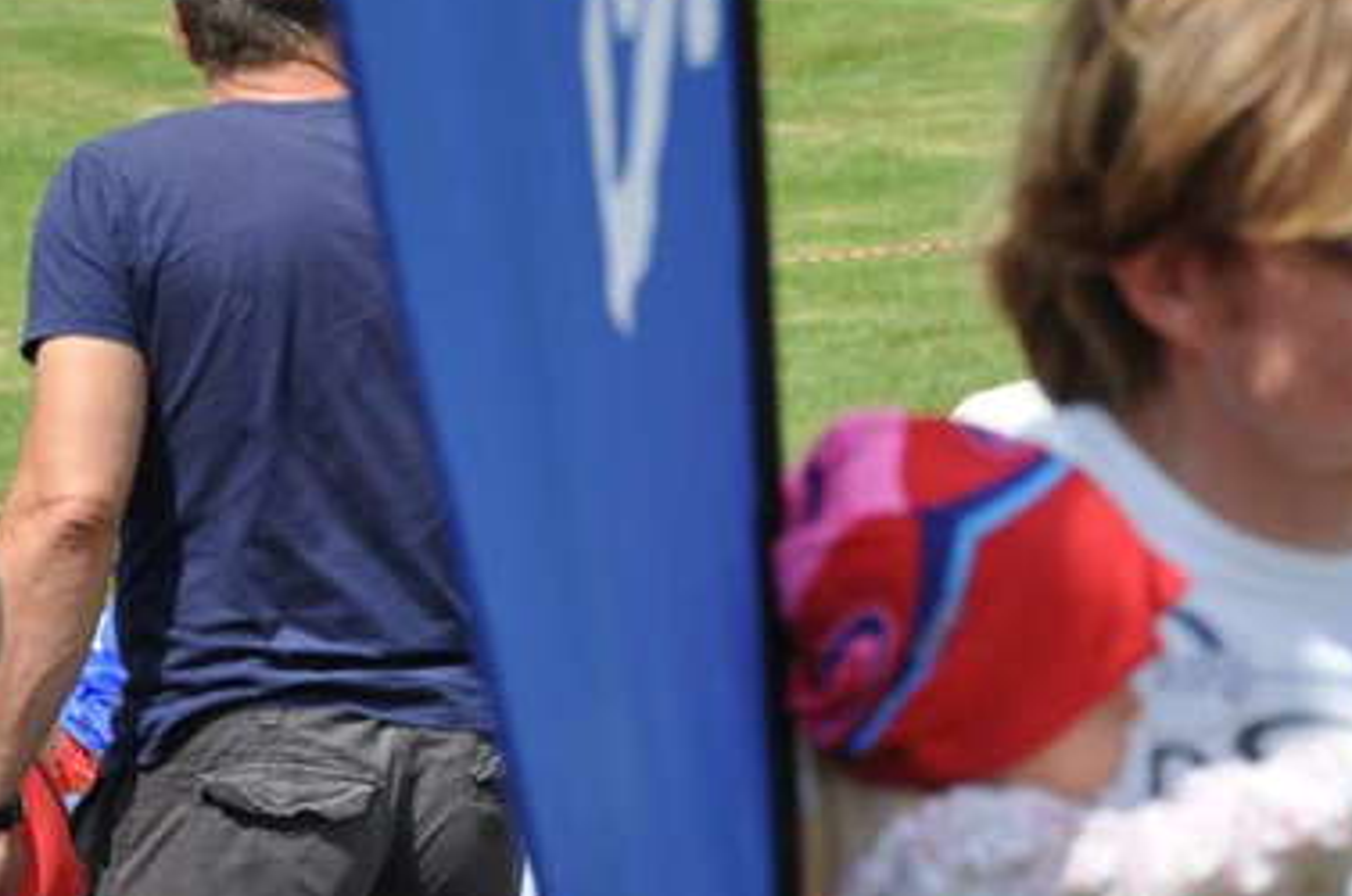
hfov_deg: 6.2
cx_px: 1209
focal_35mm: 331
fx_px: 12412
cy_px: 717
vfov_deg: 4.1
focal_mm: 105
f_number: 9
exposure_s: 1/320
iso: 200
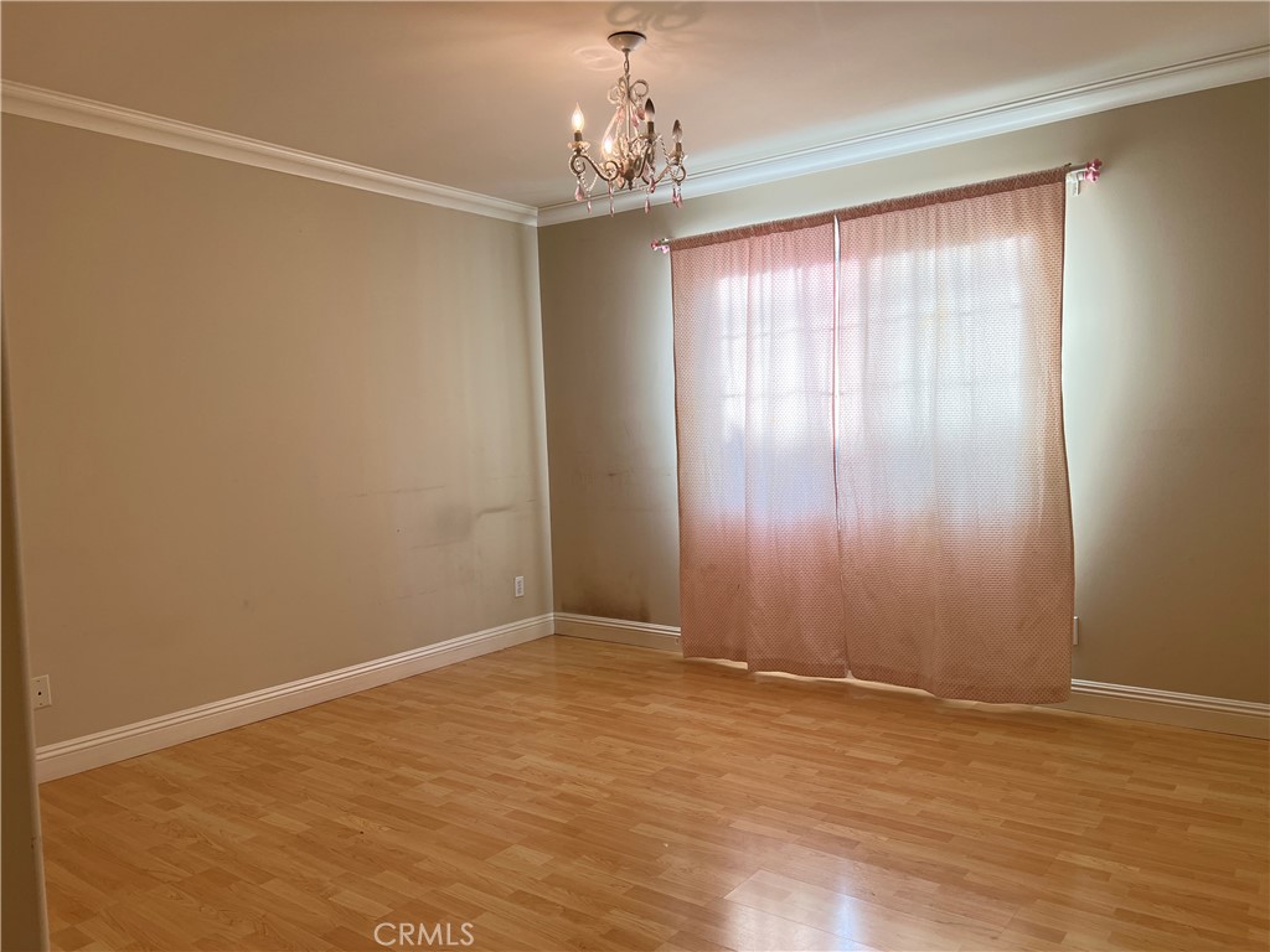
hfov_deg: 67.3
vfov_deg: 53.1
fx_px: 954
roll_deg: +1.9
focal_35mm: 26
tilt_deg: -4.5
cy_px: 476
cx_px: 635
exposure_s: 1/132
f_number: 1.5
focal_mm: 5.7
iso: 50
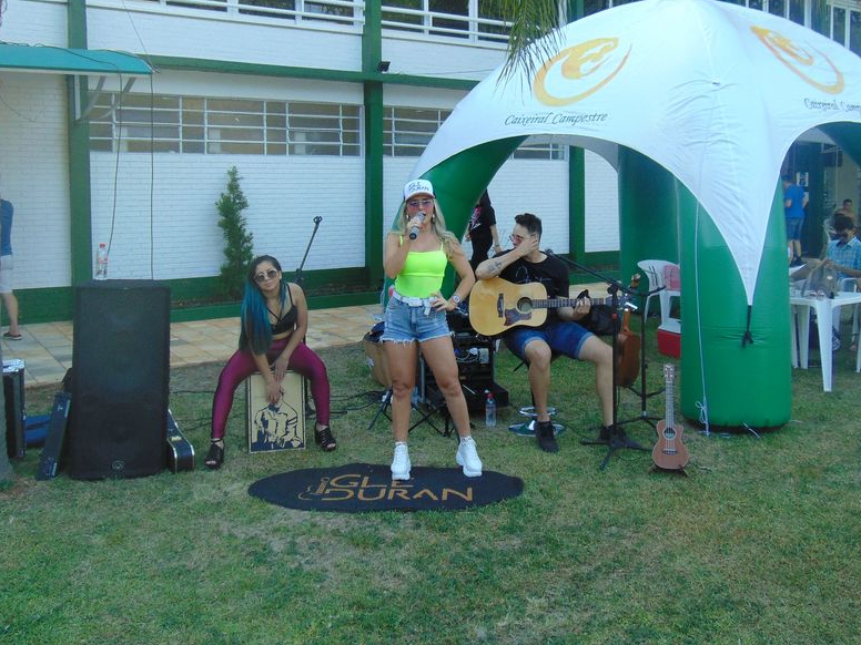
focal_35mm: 33
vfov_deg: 42.5
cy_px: 225
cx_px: 436
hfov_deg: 55.4
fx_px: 821
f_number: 3
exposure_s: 1/160
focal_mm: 4.5
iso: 80
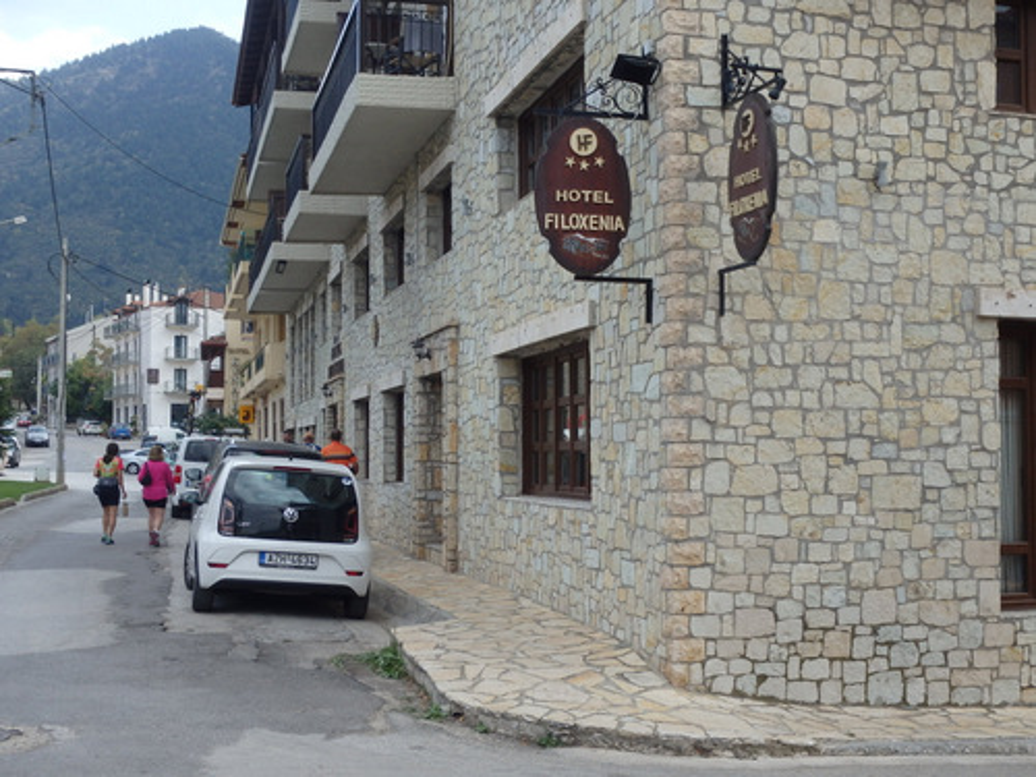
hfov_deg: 38.9
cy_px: 388
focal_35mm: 49
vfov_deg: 29.7
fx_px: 1466
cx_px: 518
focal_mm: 8.8
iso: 125
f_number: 4.9
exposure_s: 1/320
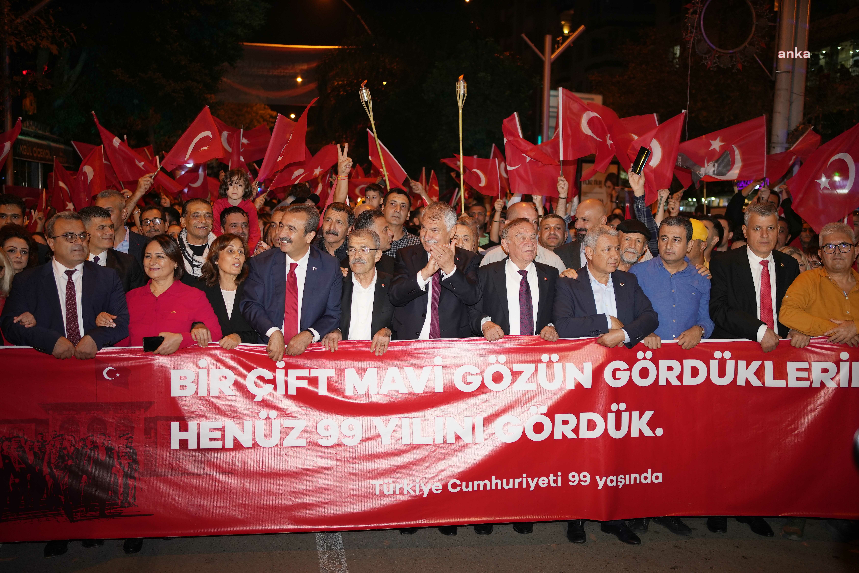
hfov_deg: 54.4
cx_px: 430
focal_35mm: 35
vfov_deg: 37.9
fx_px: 835
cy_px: 286
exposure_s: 1/100
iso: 500
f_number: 2.2
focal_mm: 35
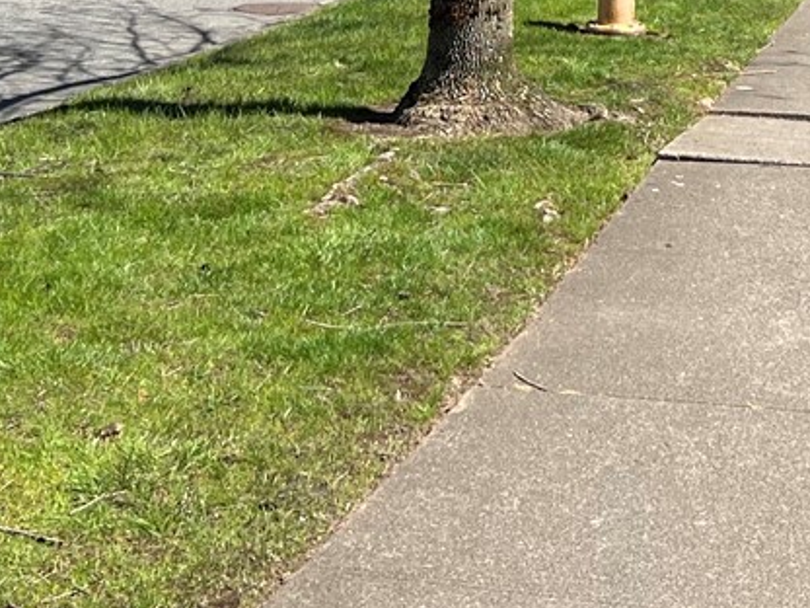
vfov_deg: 13.3
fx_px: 2340
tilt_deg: +4.9
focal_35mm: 100
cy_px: -503
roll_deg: -1.5
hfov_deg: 19.5
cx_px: 574
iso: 50
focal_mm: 5.7
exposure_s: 1/2404
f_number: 1.5
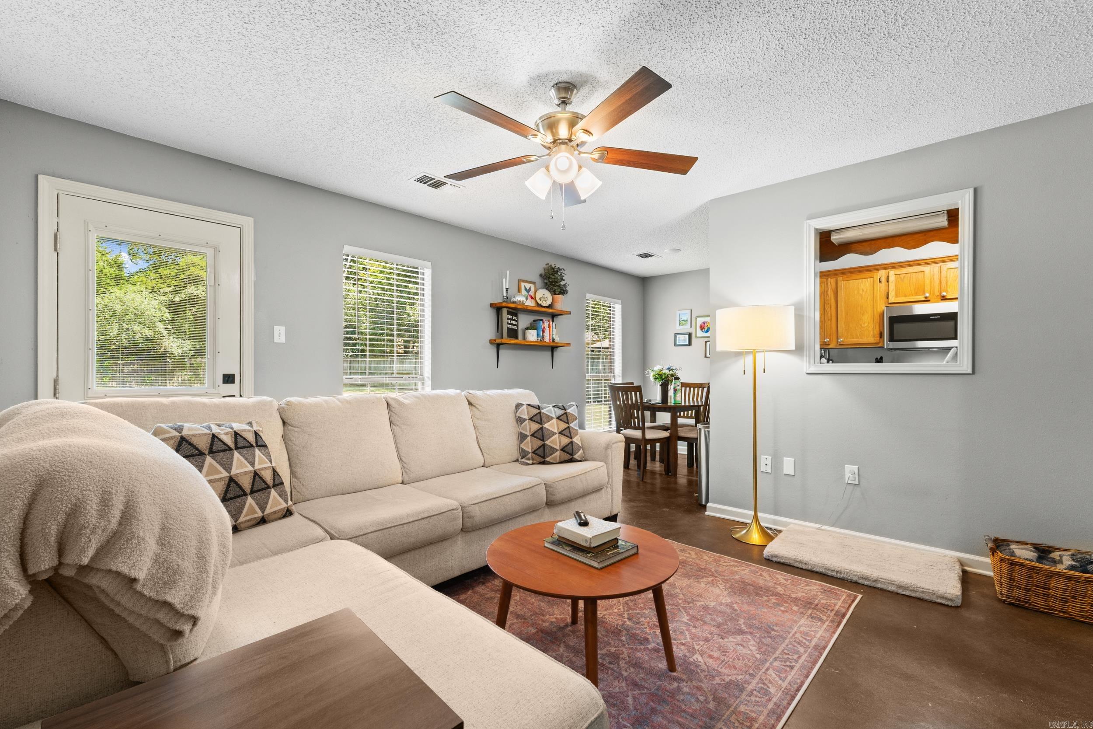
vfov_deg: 77.3
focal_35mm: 15
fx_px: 455
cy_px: 364
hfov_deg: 100.4
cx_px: 546
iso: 200
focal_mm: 10
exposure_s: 1/1.67
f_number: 9
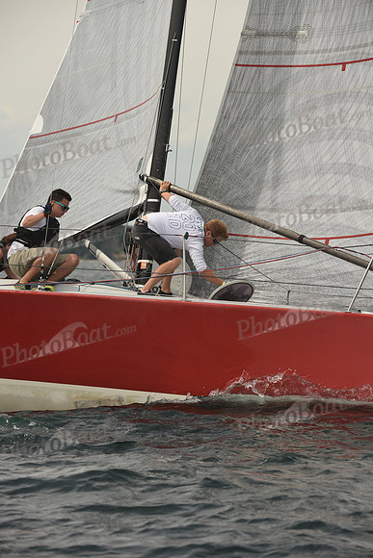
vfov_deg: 9.4
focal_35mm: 220
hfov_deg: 6.2
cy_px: 279
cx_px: 186
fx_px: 3417
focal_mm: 220
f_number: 6.3
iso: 250
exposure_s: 1/1000
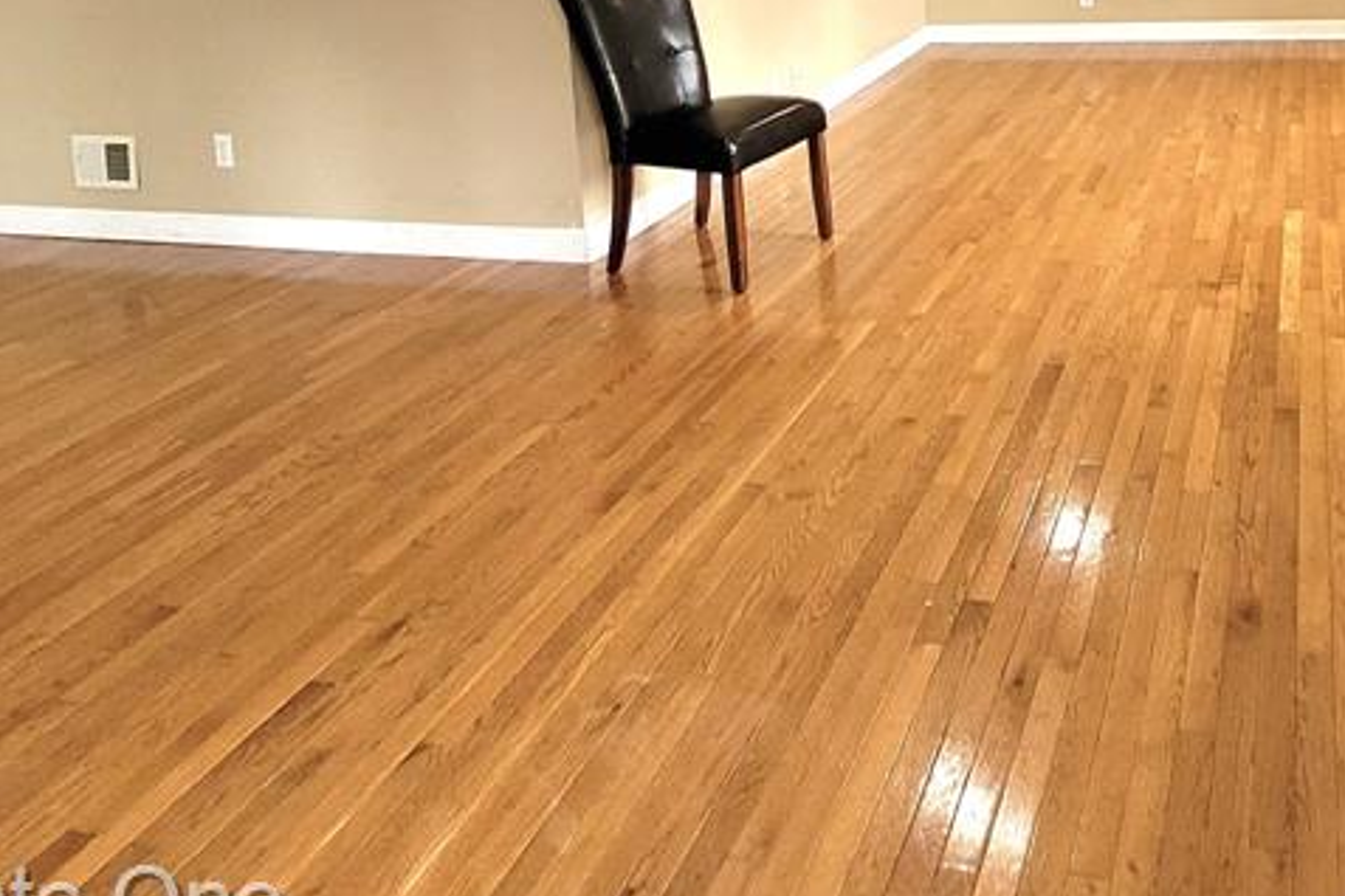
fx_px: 1083
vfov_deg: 37.0
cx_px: 1035
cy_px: -116
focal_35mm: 29
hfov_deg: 59.7
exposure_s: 1/60.2
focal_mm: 1.74
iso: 250
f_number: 2.2
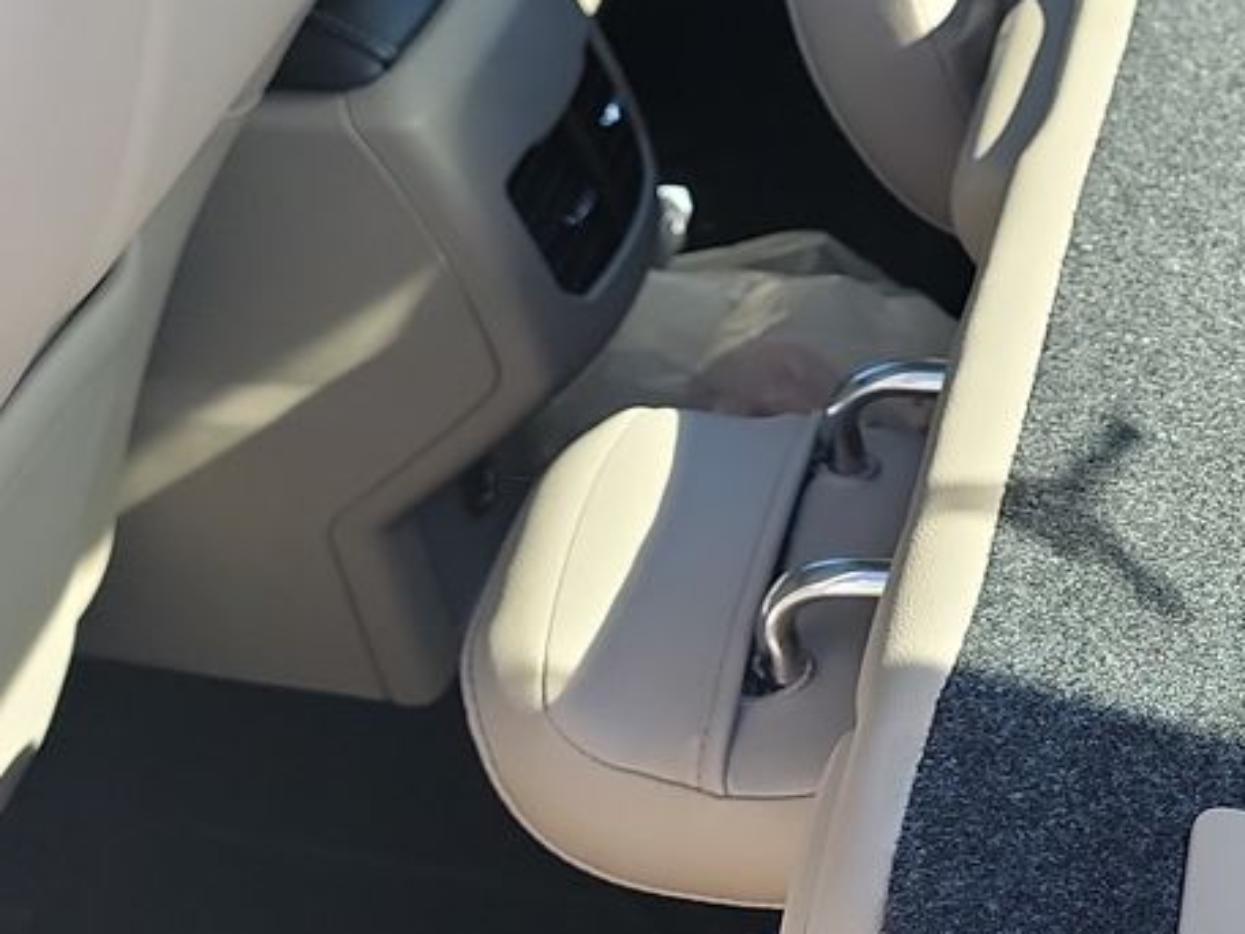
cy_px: 321
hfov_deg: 21.8
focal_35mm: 84
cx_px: 1438
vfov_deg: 17.5
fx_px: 3022
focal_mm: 6.7
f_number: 1.8
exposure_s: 1/119
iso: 51
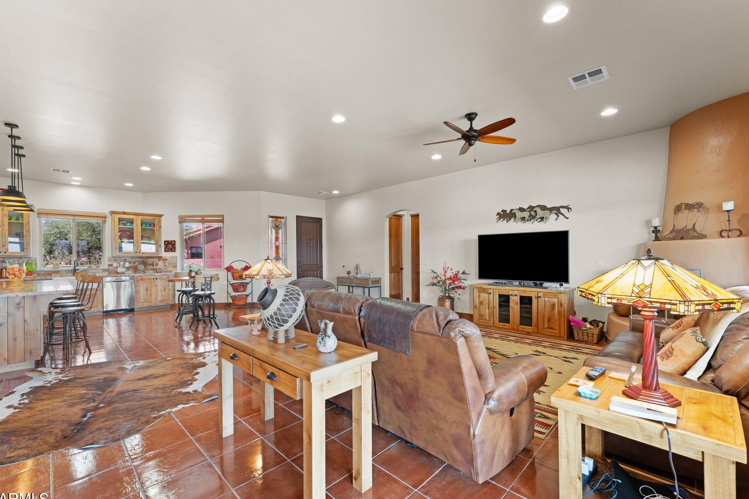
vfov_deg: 77.3
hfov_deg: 100.3
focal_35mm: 15
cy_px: 256
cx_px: 360
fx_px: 312
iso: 400
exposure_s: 1/3
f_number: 8
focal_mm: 14
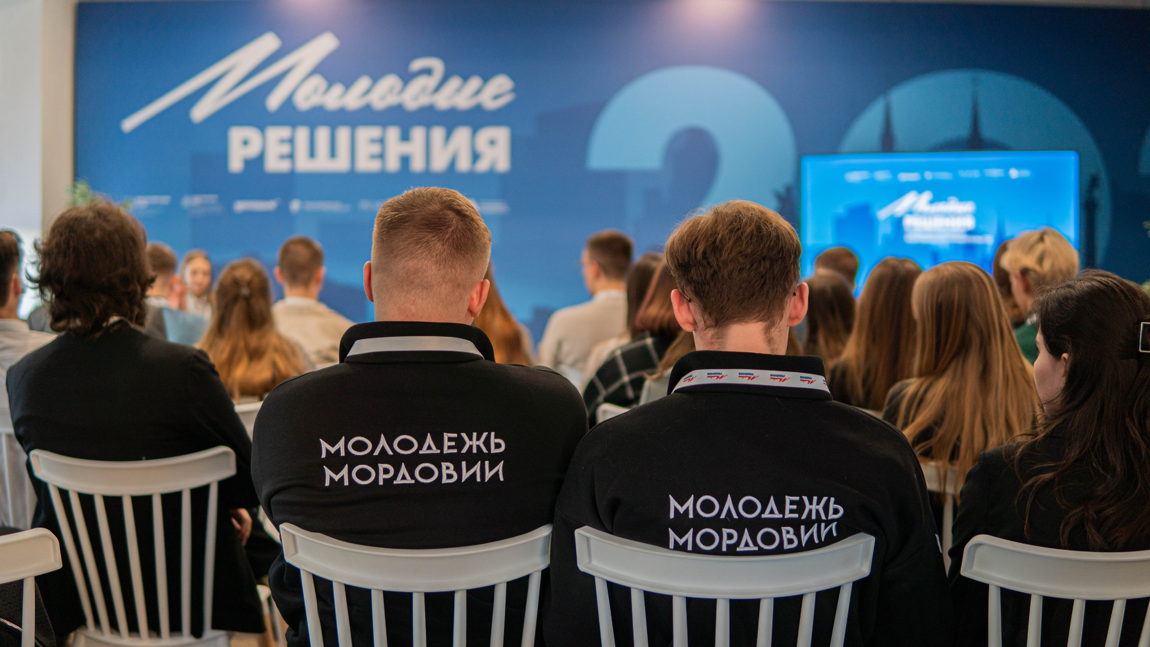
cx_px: 575
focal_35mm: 47
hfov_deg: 43.6
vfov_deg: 25.4
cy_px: 324
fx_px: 1438
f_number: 1.4
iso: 125
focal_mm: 30
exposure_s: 1/100
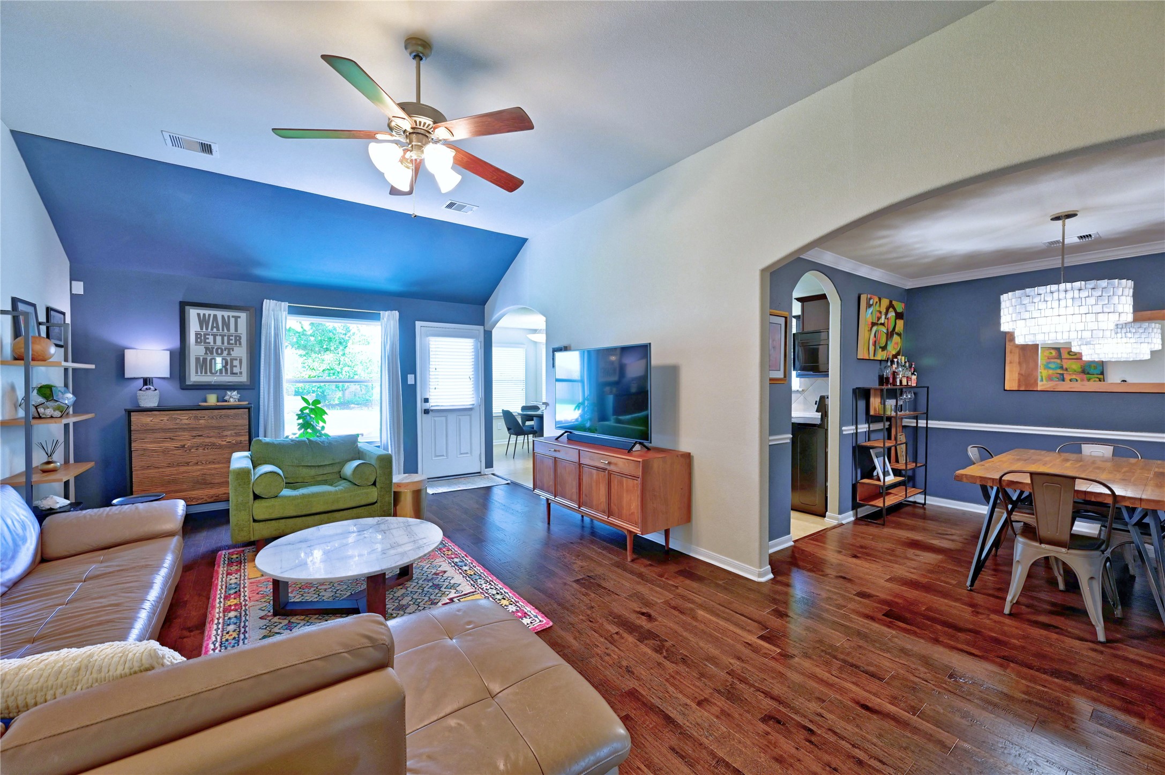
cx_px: 582
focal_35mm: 14
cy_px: 388
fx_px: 453
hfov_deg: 104.3
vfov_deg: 81.1
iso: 400
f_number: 8
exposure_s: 1/5
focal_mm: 14
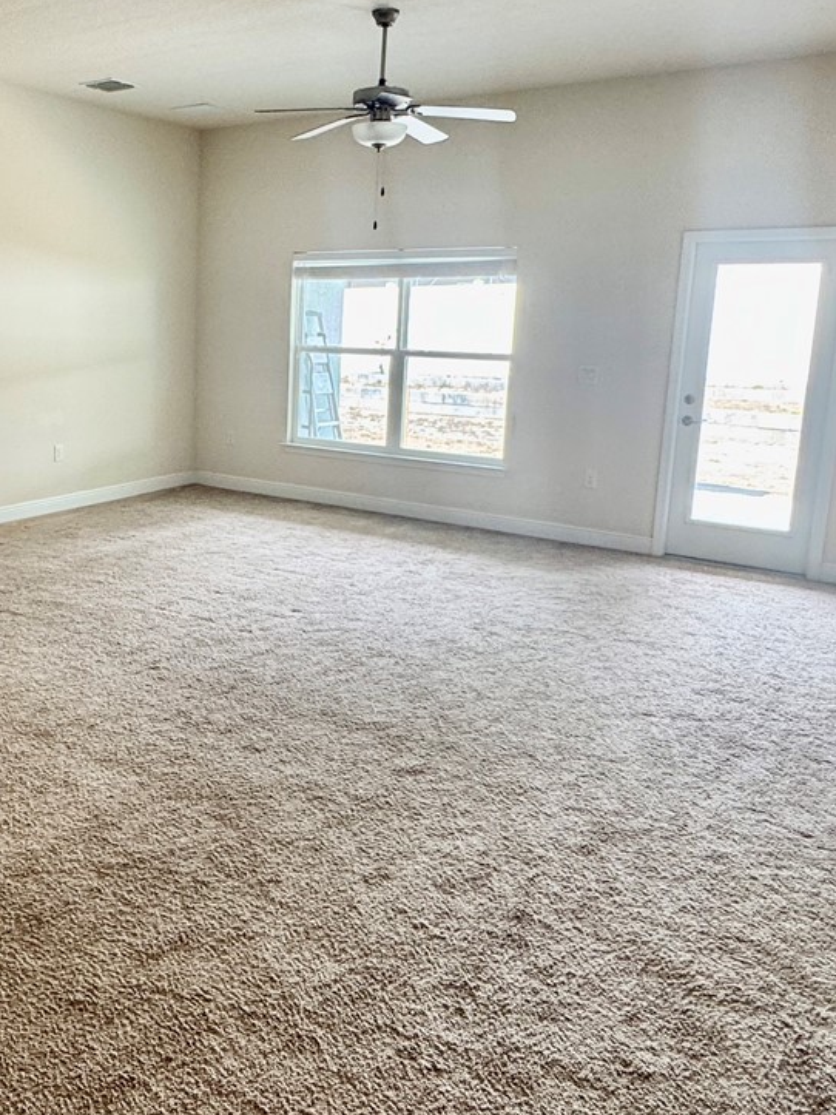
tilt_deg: -10.1
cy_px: 477
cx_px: 171
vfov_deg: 58.1
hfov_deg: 43.4
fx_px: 999
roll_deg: -0.8
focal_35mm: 31
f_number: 2.2
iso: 160
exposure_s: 1/99
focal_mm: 2.22
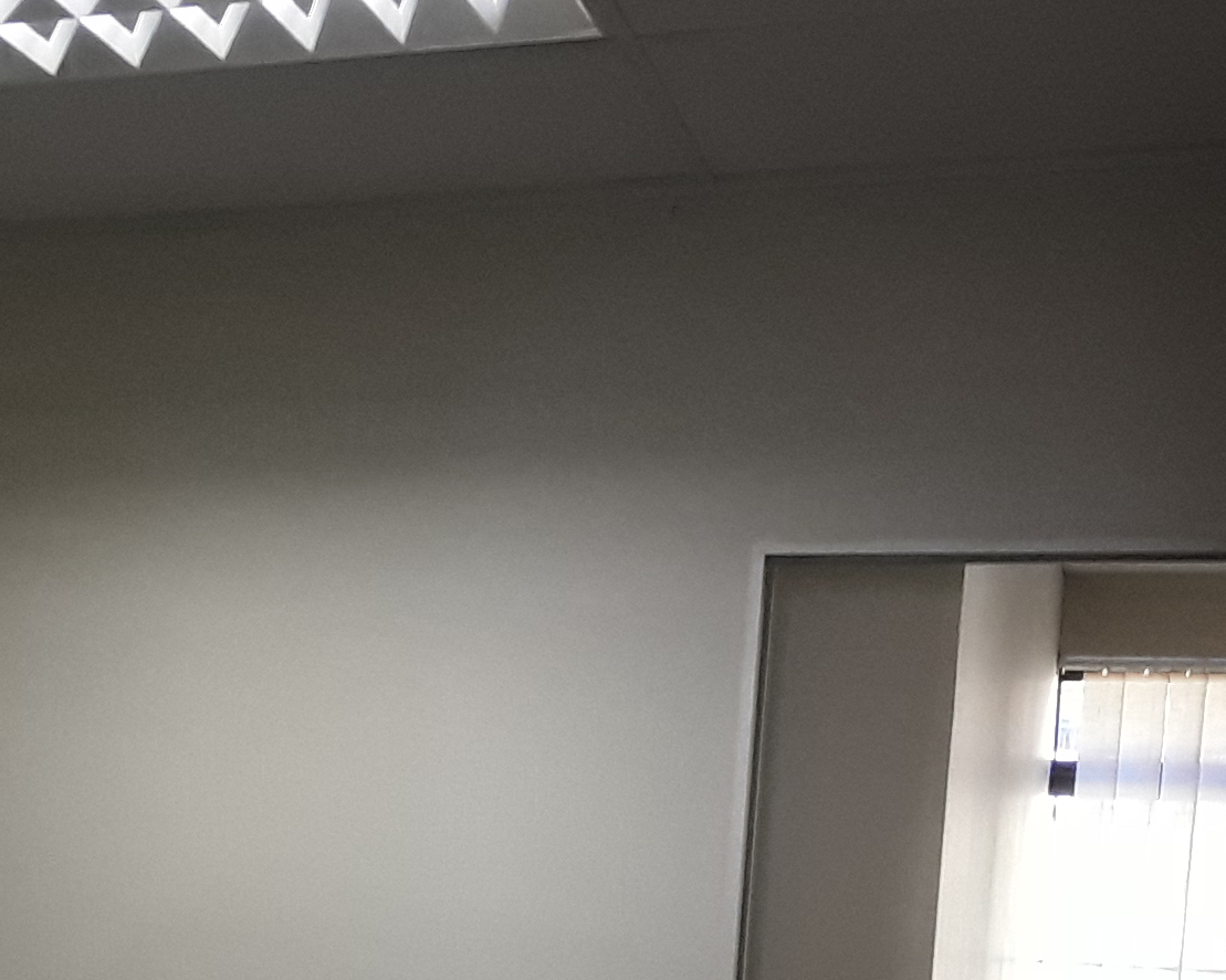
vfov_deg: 21.5
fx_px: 2467
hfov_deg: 27.1
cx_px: 154
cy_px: 1029
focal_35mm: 68
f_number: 1.9
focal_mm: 2.2
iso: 125
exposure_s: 1/50
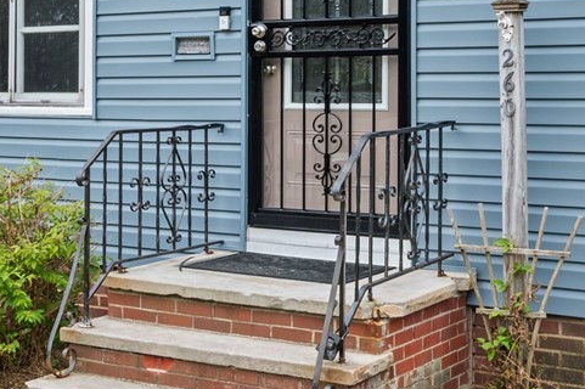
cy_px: 114
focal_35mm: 70
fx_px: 1137
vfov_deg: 19.3
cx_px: 99
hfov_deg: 28.1
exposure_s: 1/80
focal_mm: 21
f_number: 9
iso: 250
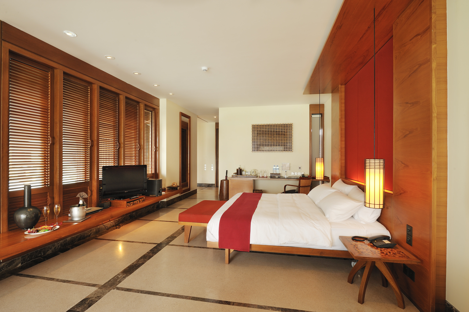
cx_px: 234
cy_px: 156
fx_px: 221
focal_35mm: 17
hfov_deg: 93.3
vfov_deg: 70.4
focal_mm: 17
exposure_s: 1/2
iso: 200
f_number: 13
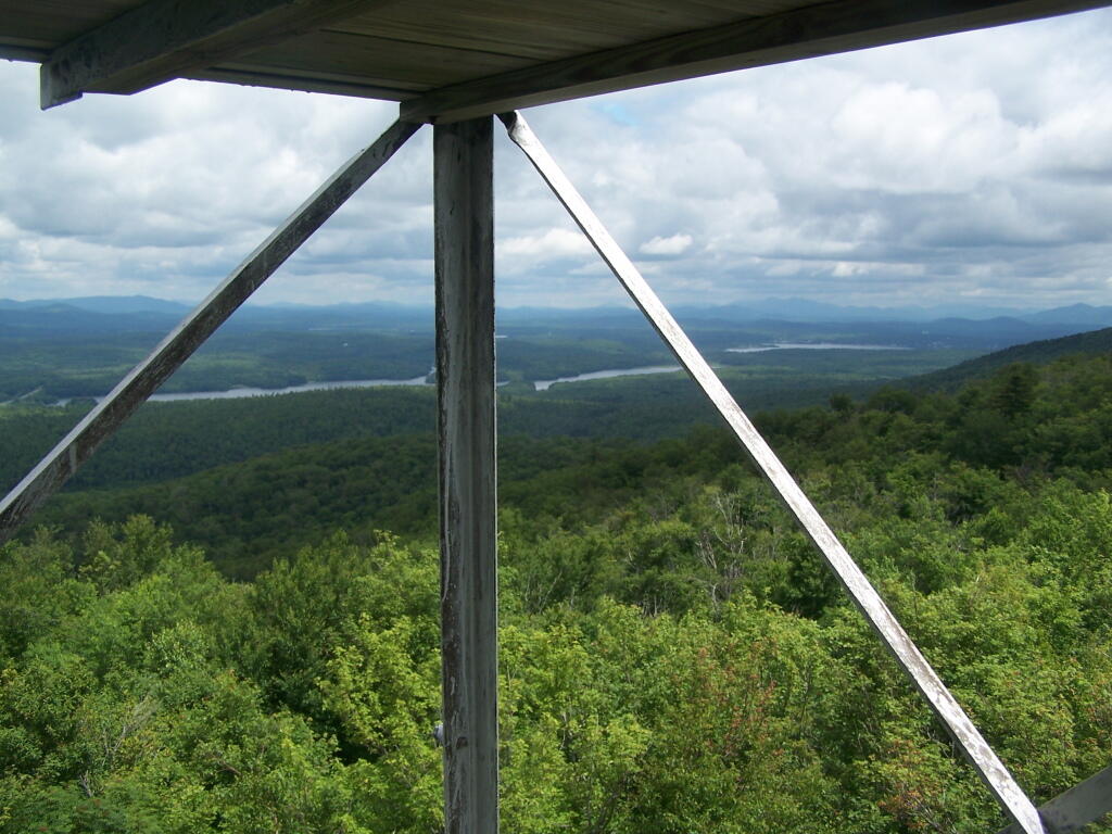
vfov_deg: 37.7
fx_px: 1221
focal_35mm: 38
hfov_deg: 49.0
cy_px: 417
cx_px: 556
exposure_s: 1/800
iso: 80
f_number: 4
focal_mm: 6.3
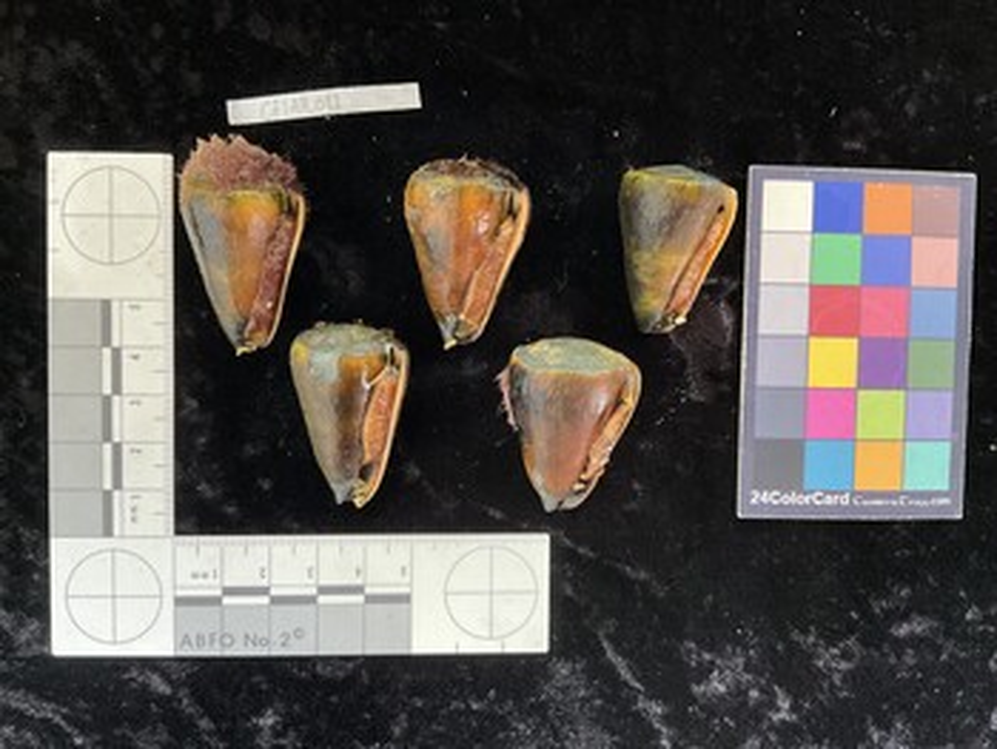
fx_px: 836
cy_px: 374
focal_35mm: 29
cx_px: 498
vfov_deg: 48.3
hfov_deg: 61.6
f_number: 1.8
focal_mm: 3
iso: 200
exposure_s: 1/60
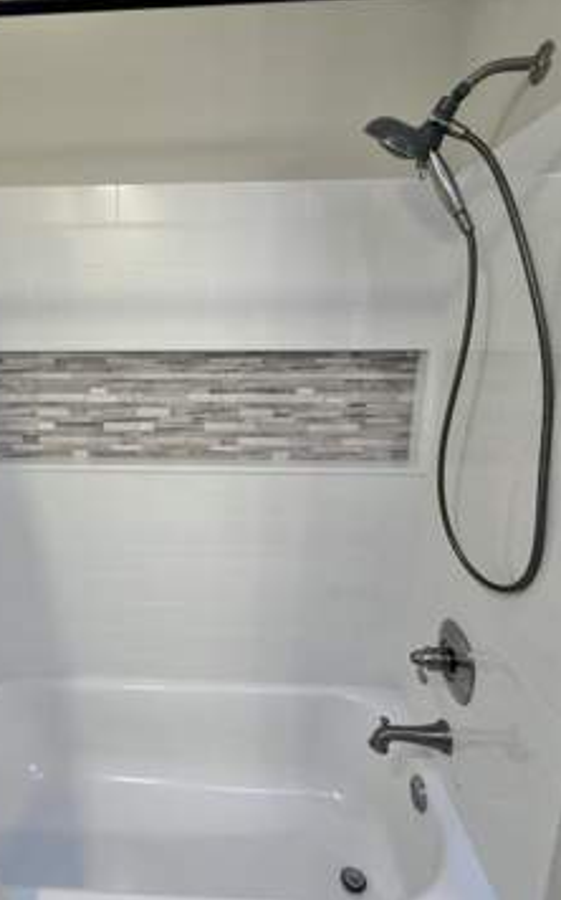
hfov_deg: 58.7
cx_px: 205
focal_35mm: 20
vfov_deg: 85.1
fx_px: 490
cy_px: 449
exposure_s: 1/120
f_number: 2.2
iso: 320
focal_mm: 2.22
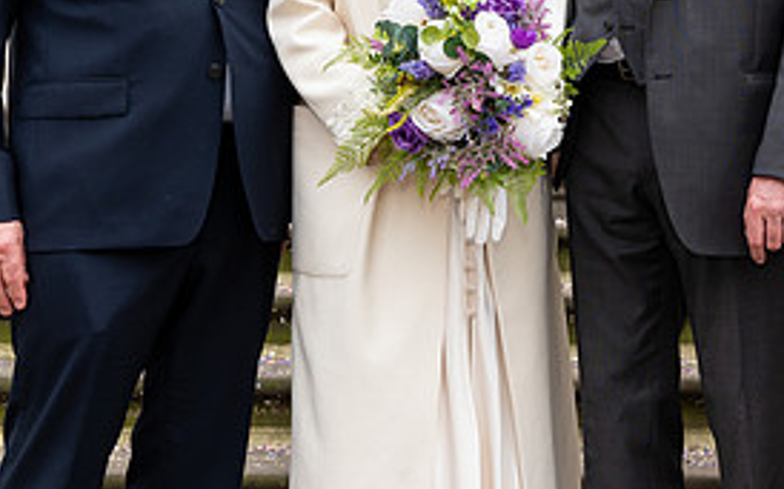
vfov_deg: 15.5
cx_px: 617
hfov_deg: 24.6
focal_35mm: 83
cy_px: 14
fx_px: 1773
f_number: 7.1
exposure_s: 1/200
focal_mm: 34
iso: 200
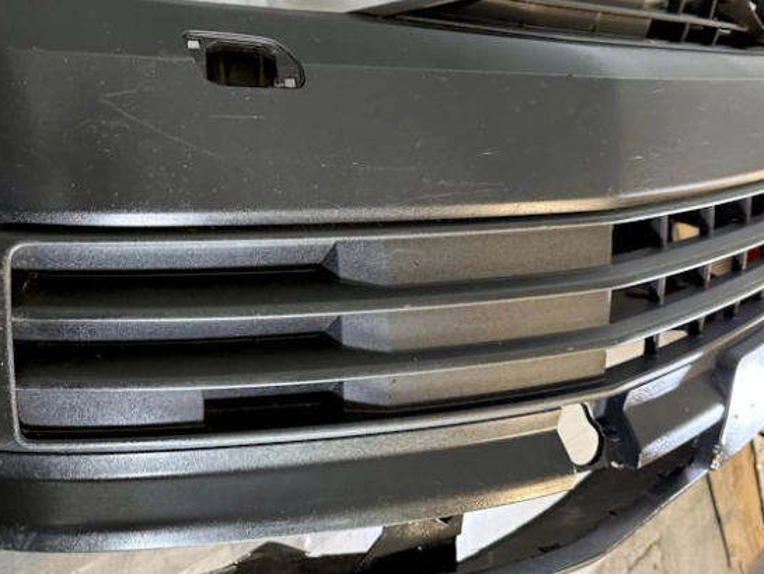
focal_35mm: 44
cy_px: 268
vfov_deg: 32.9
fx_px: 971
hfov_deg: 41.7
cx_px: 191
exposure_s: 1/50
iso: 320
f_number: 1.78
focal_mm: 6.76
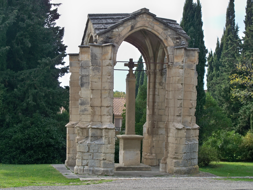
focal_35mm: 70
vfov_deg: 21.0
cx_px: 126
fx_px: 512
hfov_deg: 27.8
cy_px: 95
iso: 80
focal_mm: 12.3
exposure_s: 1/250
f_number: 4.1
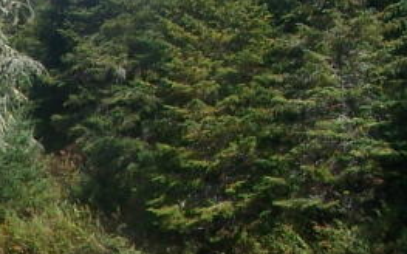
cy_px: 285
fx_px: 1740
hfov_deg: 12.8
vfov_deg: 8.3
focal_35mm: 157
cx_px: -161
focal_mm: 6.3
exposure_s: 1/640
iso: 80
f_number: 4
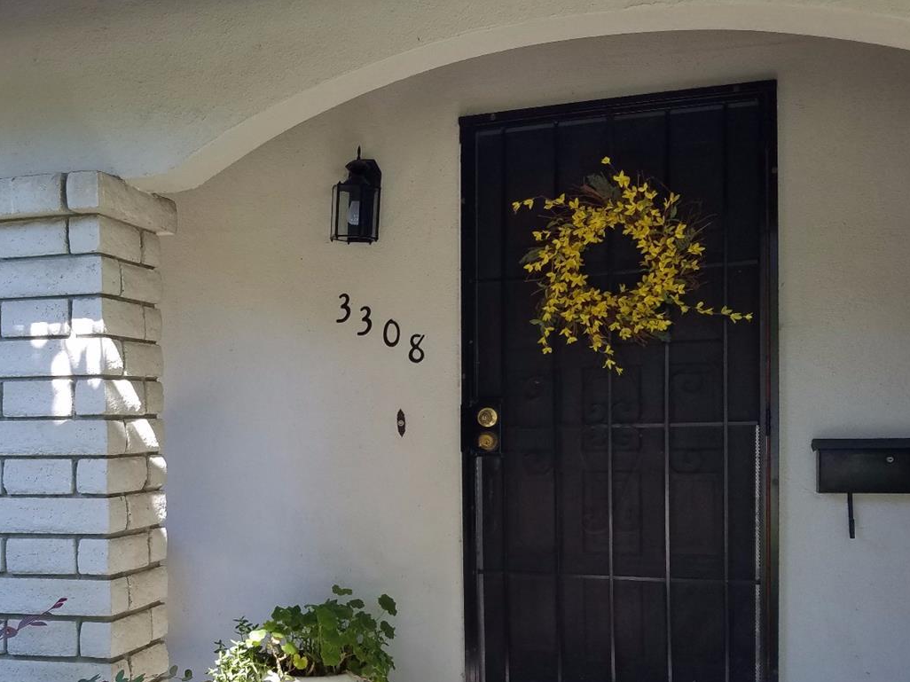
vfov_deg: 37.4
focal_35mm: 38
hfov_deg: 48.4
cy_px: 441
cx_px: 322
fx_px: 999
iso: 50
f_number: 1.7
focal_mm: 4.2
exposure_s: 1/164
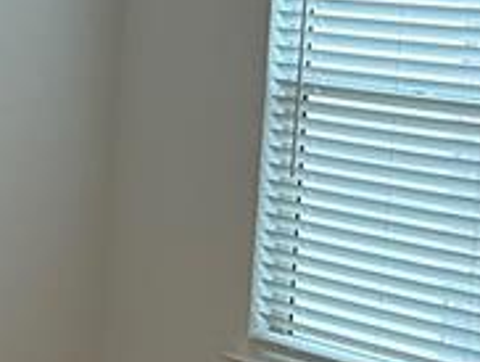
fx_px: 2027
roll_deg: -1.7
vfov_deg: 10.2
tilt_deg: -5.0
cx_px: -237
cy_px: 98
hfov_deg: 12.8
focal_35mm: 146
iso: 100
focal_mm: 5.7
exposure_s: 1/120
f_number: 1.5
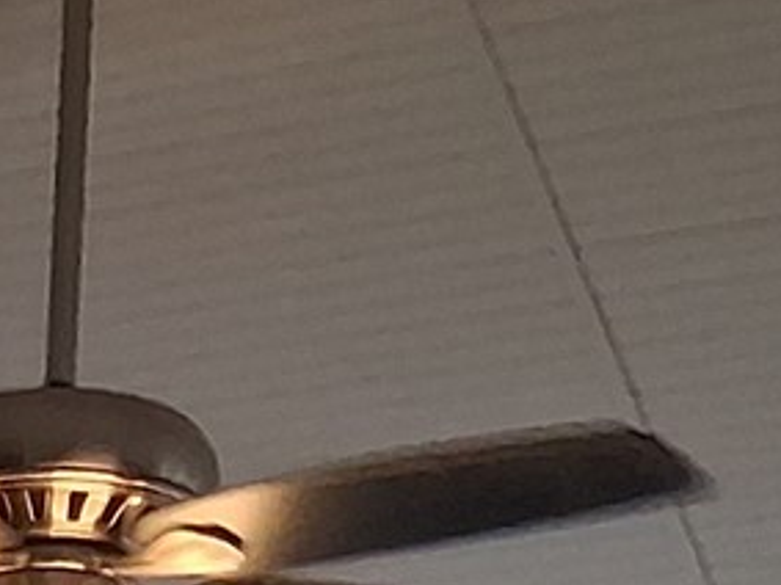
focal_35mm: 188
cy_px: 2009
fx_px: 4240
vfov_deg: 6.8
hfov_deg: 10.0
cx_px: -557
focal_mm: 3.98
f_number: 1.8
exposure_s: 1/120
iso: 320
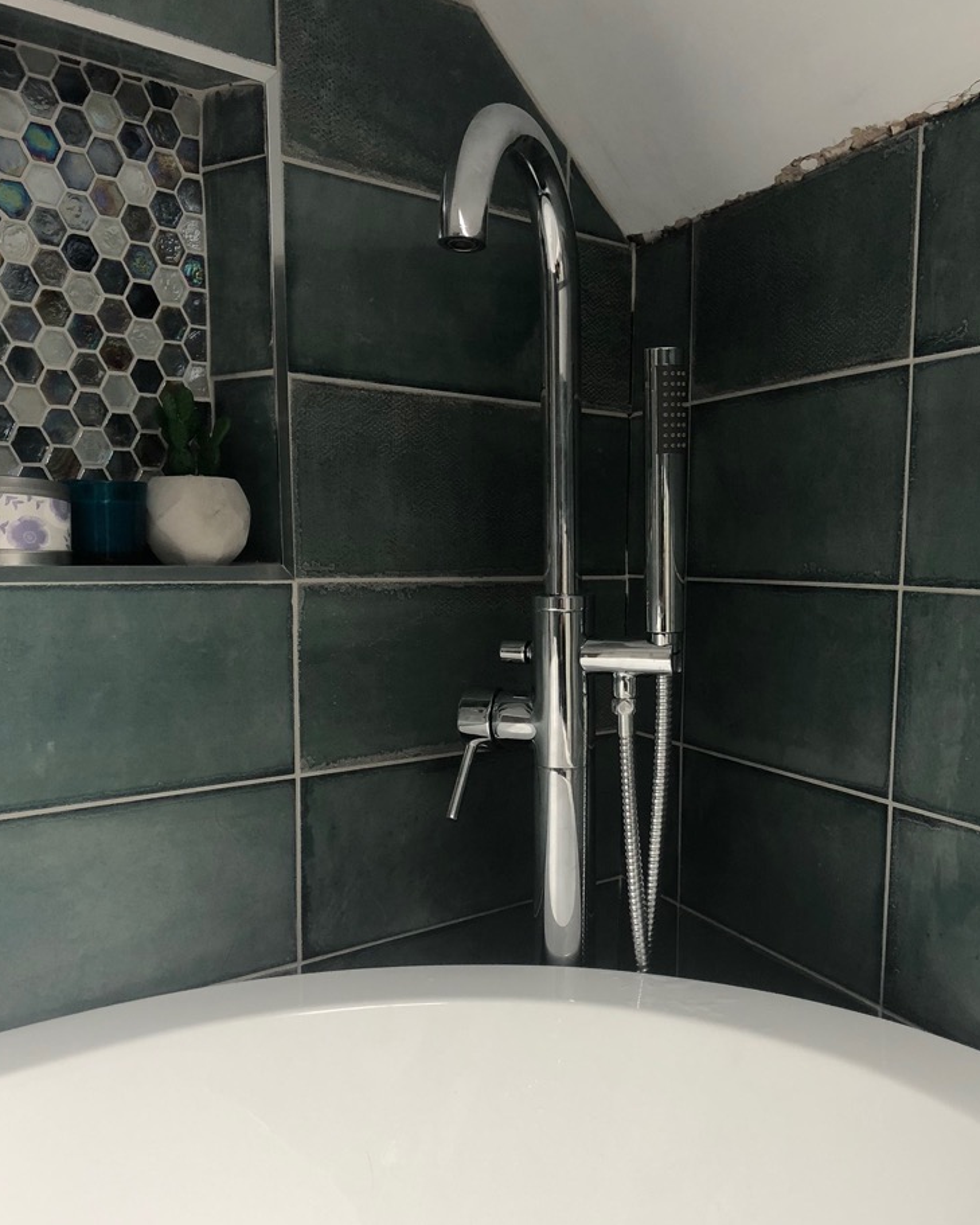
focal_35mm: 36
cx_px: 548
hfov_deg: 41.1
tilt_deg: -8.5
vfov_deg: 49.8
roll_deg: -0.5
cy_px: 756
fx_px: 1305
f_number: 1.8
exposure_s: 1/30
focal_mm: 3.99
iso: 40
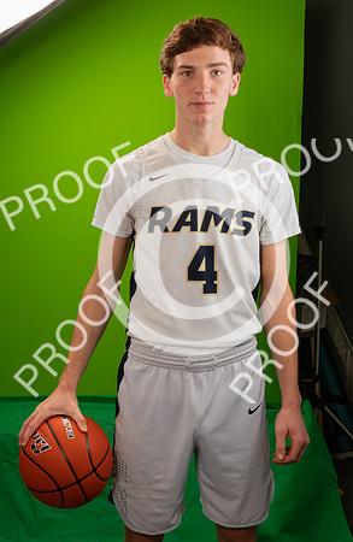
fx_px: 690
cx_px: 86
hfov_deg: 28.3
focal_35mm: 46
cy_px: 261
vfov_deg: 42.9
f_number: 20
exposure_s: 1/60
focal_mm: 24
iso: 800
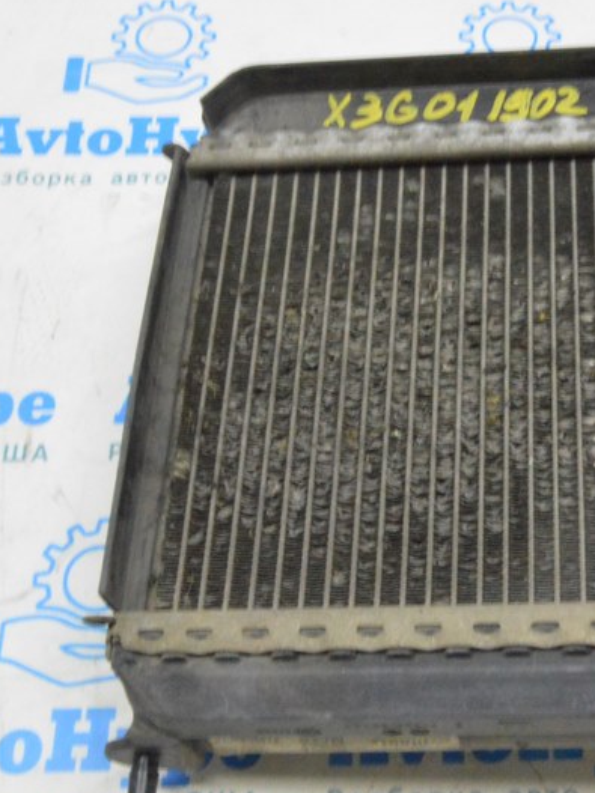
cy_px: 383
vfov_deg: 34.4
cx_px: 494
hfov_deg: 25.5
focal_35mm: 56
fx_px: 1284
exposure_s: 1/15
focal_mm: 20
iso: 6400
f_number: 20
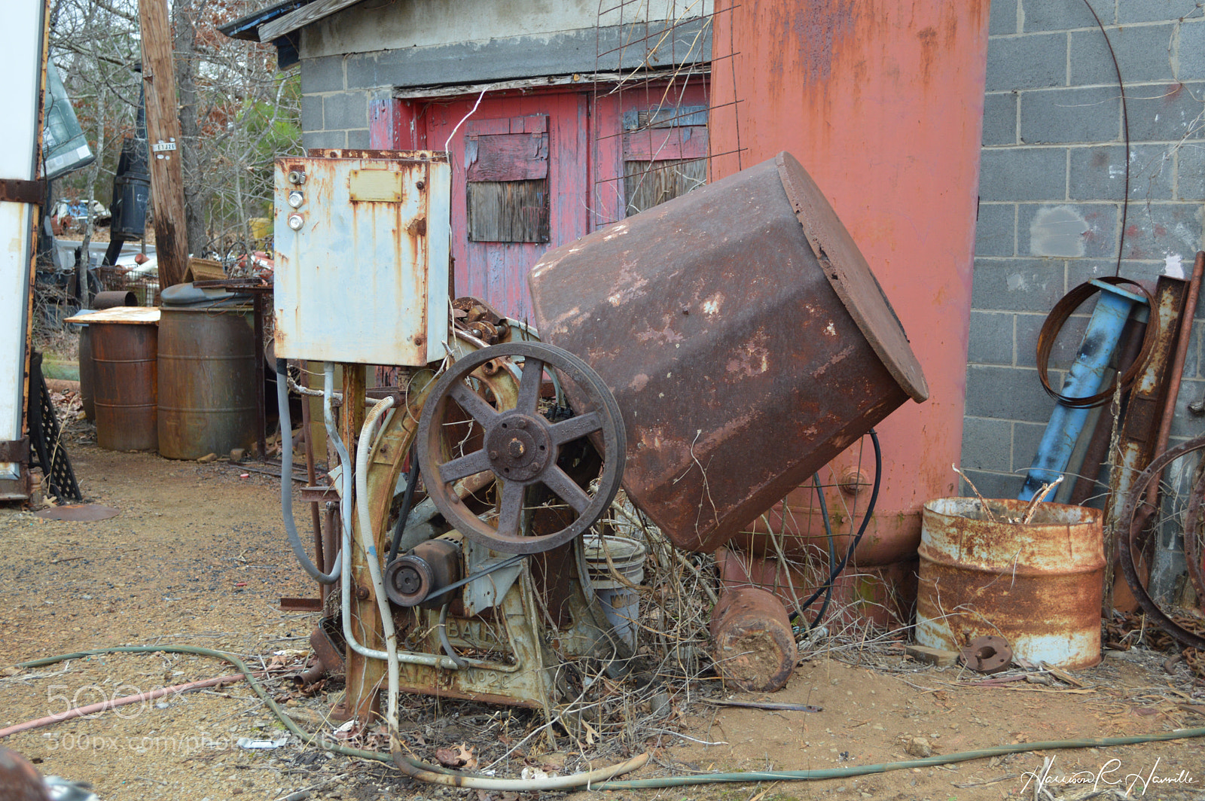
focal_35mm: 48
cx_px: 602
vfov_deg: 28.0
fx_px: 1605
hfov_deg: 41.1
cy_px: 400
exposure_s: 1/100
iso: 400
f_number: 5
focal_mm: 32
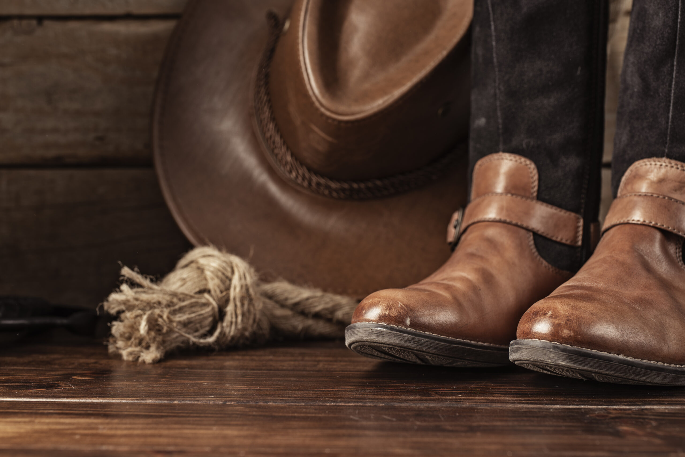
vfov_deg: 27.0
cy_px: 228
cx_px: 342
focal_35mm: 50
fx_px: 952
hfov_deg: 39.6
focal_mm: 50
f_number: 3.2
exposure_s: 1/100
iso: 100
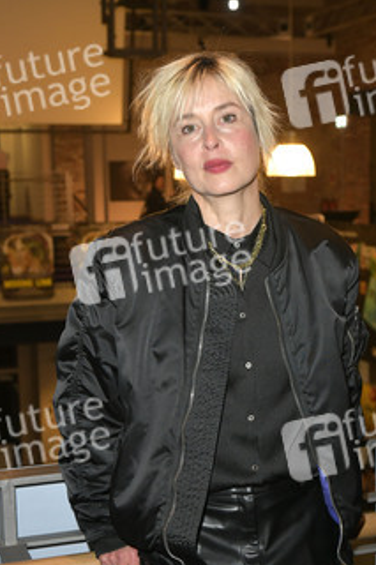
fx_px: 941
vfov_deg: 33.3
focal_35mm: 60
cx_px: 212
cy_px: 351
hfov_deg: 22.6
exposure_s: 1/200
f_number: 5.6
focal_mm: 48
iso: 2500
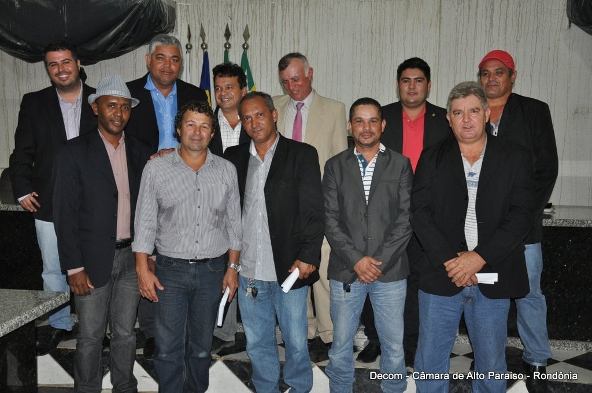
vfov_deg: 36.8
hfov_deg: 53.2
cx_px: 296
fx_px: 591
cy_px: 196
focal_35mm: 36
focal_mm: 24
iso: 800
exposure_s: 1/60
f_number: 3.8
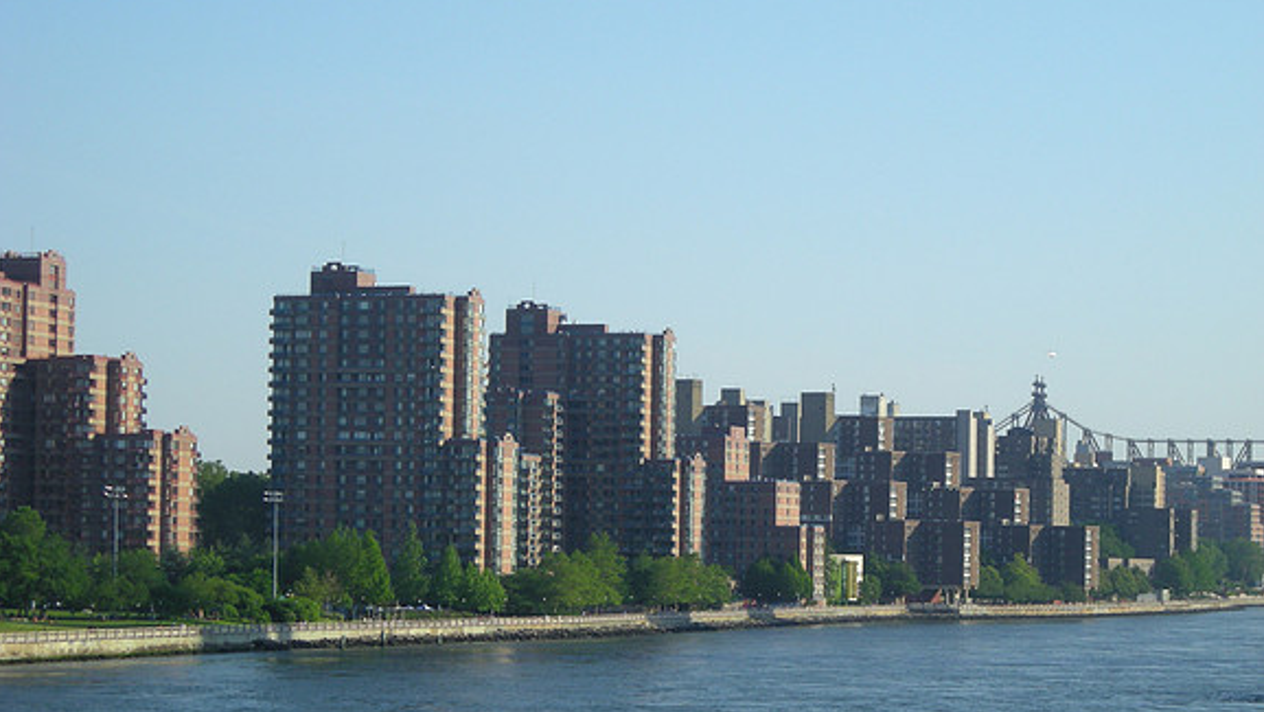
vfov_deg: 10.5
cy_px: 391
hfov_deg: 18.6
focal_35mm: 115
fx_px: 3856
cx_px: 631
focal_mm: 17.1
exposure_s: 1/300
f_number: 4.7
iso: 50
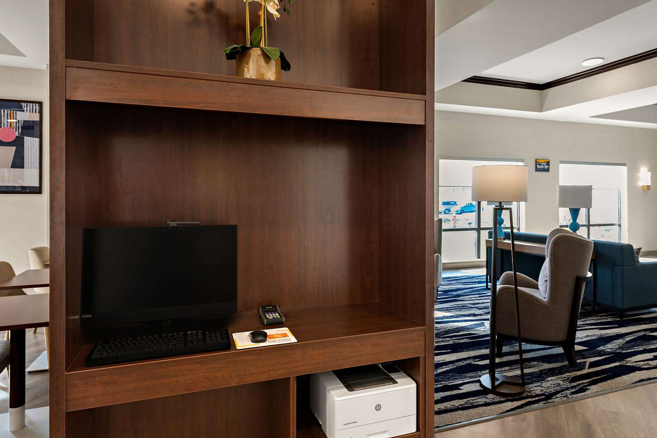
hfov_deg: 78.6
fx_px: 402
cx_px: 328
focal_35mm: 22
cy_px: 219
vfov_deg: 57.3
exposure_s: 1
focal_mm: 22
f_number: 8
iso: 400
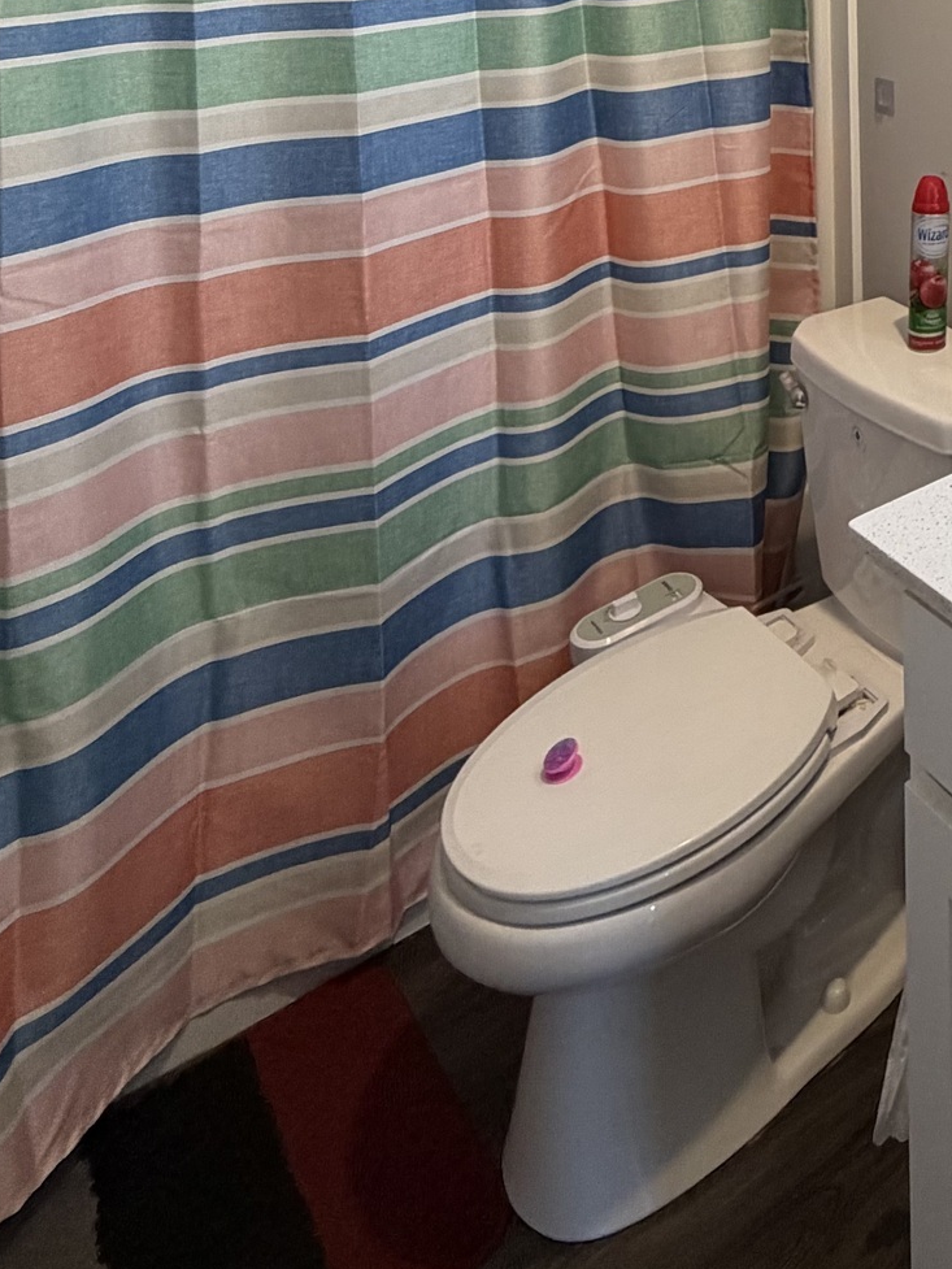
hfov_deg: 35.8
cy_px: -96
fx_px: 1210
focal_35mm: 33
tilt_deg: -2.1
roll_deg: +0.3
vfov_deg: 43.9
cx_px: 1077
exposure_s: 1/60
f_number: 2.2
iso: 250
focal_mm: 2.22
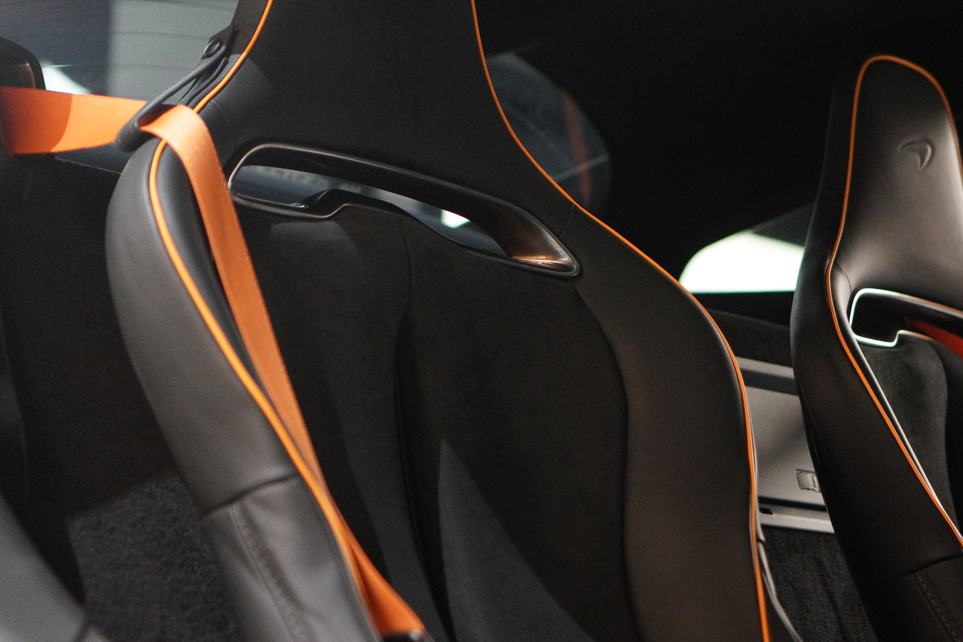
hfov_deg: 25.8
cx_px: 663
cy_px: 221
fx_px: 2086
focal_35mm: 78
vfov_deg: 17.5
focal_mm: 35
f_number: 2
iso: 3200
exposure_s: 1/100
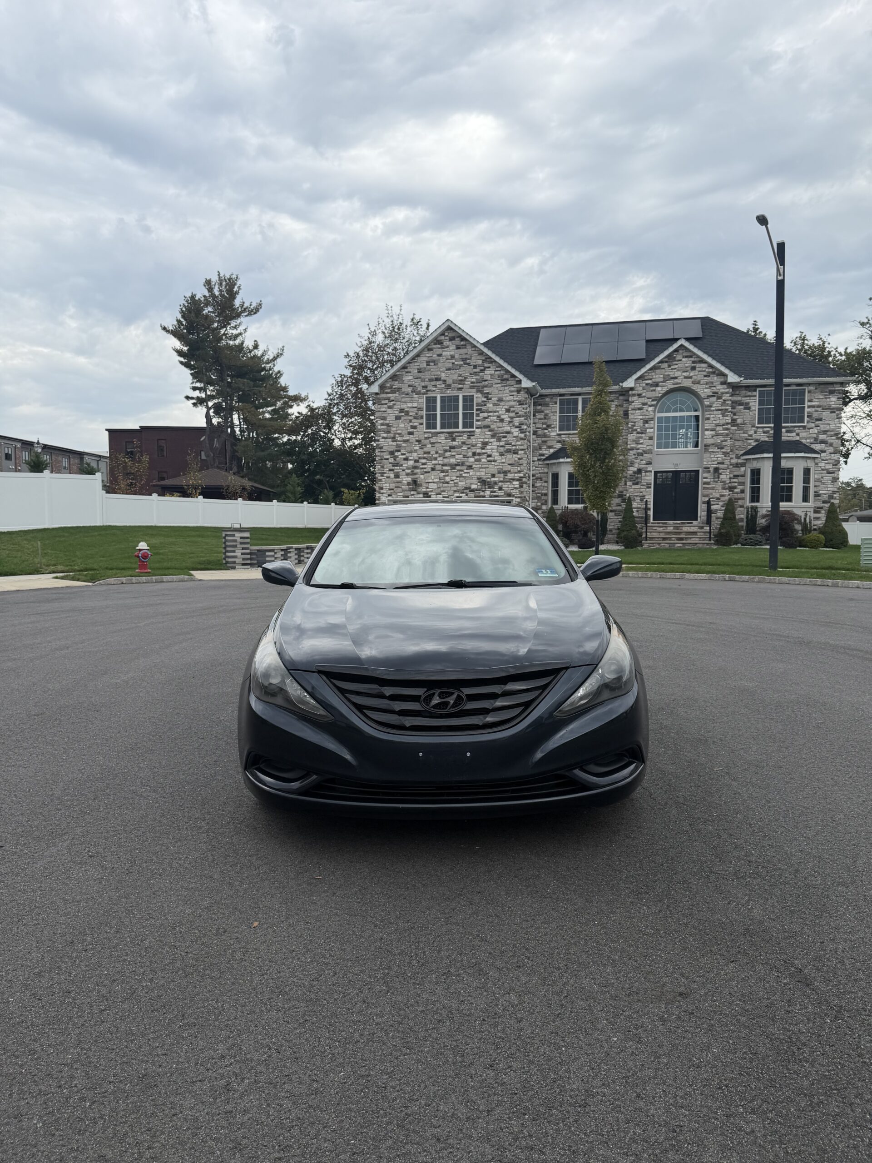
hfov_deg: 56.8
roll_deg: +0.2
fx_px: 806
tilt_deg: -5.0
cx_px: 436
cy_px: 582
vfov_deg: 71.6
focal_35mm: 24
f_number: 1.78
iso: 80
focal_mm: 6.76
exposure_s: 1/1949
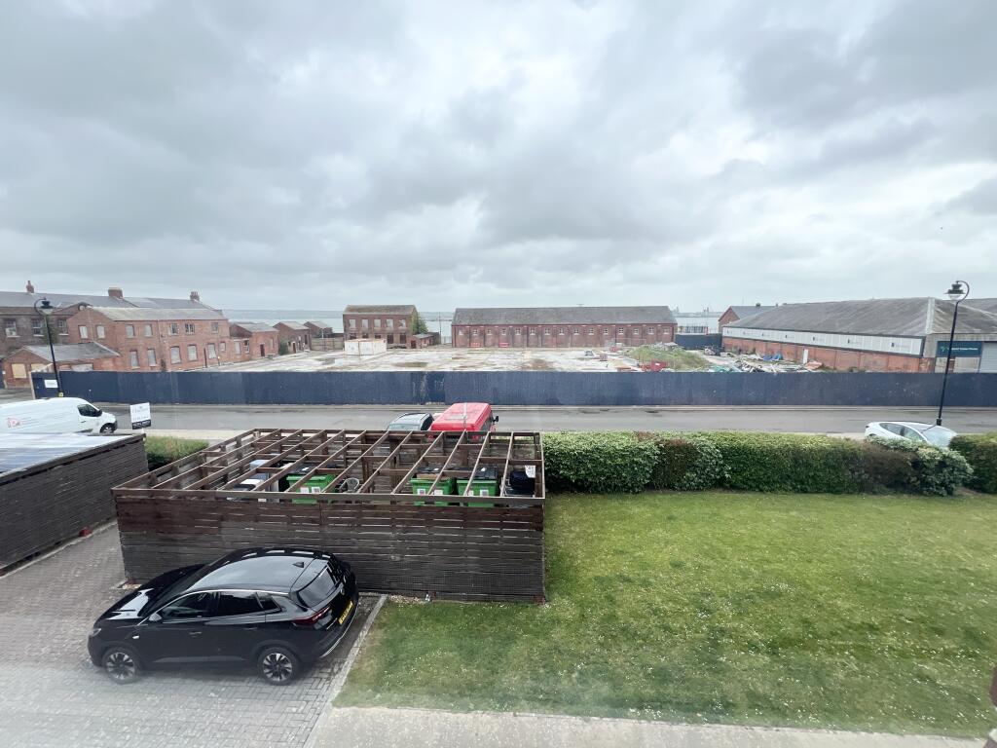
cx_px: 498
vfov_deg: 89.9
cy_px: 374
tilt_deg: -7.6
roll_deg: +0.4
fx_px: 374
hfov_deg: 106.2
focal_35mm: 13
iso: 32
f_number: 1.8
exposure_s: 1/694
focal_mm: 1.57
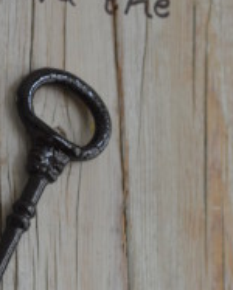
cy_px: 284
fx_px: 1859
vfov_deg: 8.9
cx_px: 33
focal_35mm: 216
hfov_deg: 7.2
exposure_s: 1/30
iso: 400
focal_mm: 48
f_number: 5.6
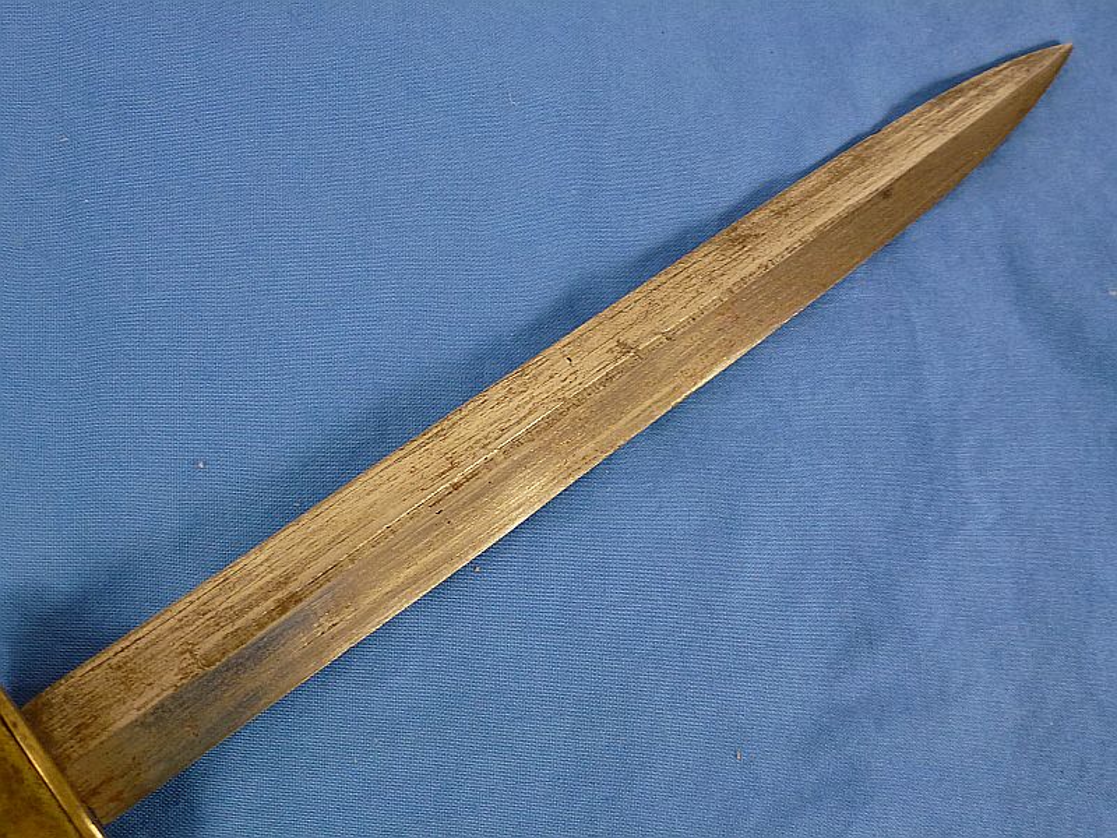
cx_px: 558
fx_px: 1323
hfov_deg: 45.8
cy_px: 419
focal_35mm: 41
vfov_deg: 35.1
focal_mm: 7.4
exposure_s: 1/80
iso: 200
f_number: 3.9
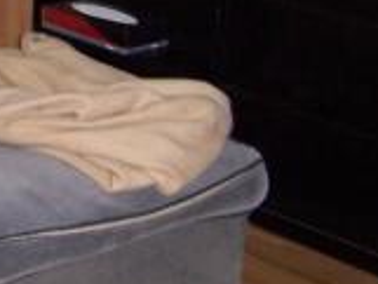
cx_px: -292
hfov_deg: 13.6
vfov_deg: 11.2
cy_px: -79
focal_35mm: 130
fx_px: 1421
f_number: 3
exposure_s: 1/60
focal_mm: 6
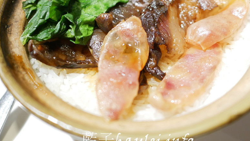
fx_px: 278
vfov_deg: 28.0
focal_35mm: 42
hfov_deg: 48.1
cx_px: 146
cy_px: 35
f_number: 1.7
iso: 800
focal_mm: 15
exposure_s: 1/60
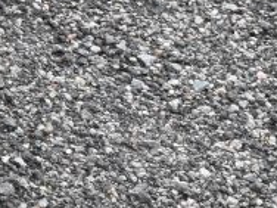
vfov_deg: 4.6
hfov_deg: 5.6
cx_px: -695
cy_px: -249
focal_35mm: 319
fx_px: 2552
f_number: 10
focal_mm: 27
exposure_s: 1/400
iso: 1250
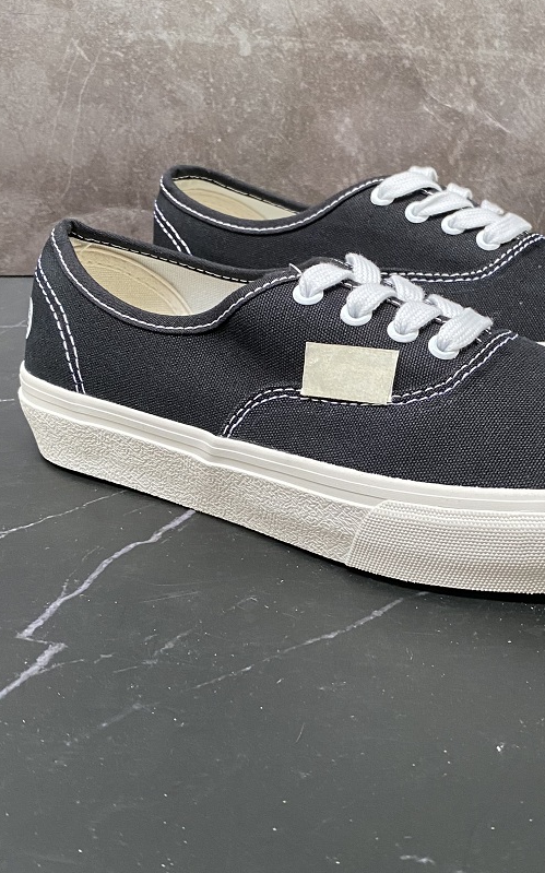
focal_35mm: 46
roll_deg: +0.3
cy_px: 474
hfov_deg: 27.6
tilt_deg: -26.2
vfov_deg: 43.5
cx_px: 408
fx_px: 1094
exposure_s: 1/60
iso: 200
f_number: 1.8
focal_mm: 4.25
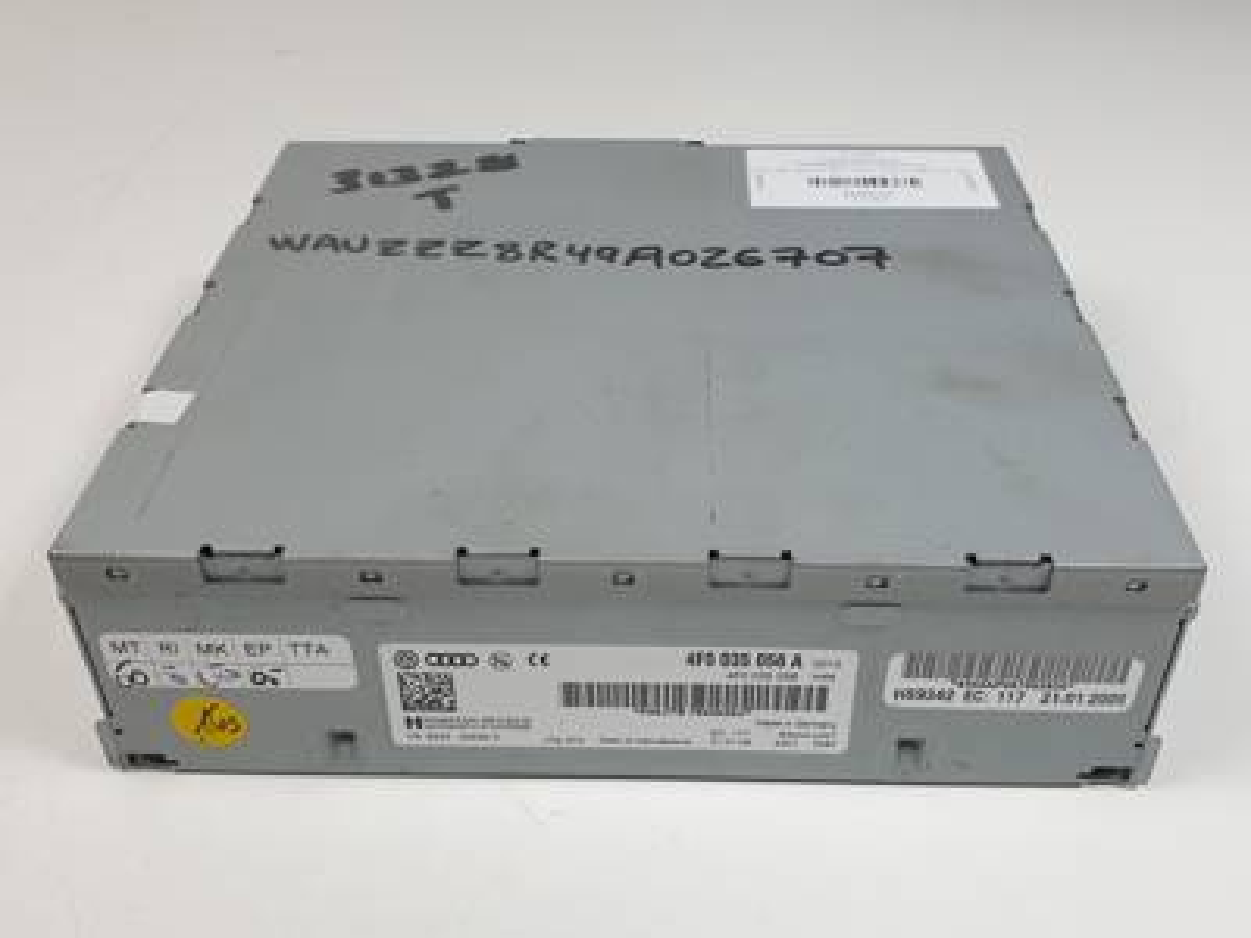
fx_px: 940
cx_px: 626
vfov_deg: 53.1
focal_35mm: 26
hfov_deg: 67.3
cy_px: 469
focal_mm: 4.3
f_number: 2.4
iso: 50
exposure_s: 1/142
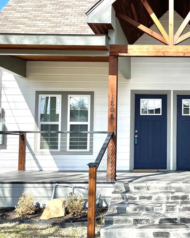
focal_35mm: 47
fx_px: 330
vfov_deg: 39.5
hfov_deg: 30.6
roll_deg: +0.1
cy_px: 124
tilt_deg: +3.8
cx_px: 173
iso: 32
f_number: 1.6
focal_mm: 4.2
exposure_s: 1/2747
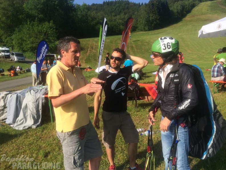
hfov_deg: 60.0
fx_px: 196
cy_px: 85
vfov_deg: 46.8
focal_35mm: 30
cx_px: 113
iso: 40
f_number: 2.2
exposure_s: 1/1953
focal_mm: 4.12
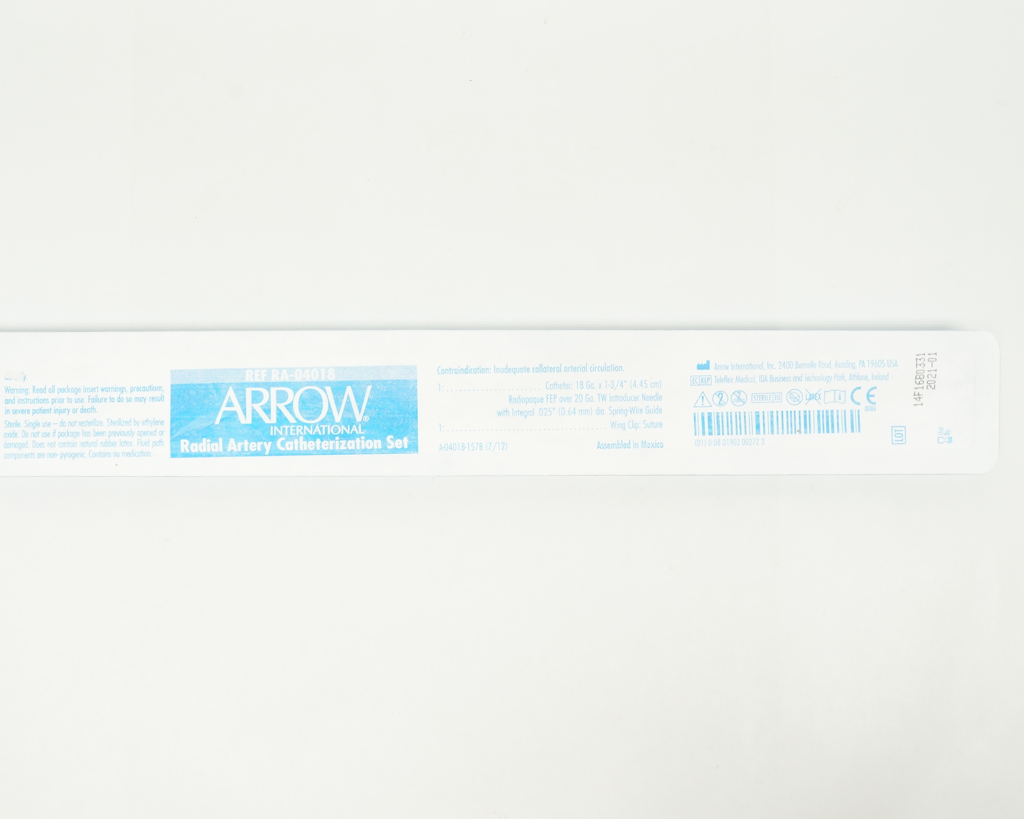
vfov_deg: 40.5
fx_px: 1109
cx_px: 462
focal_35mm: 37
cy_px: 406
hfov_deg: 49.5
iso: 400
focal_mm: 21
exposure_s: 1/15
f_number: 11
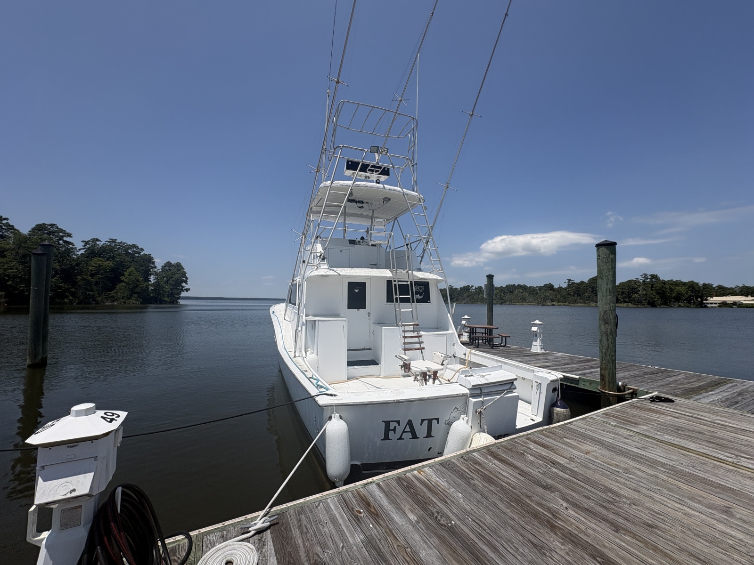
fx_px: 305
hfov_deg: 102.1
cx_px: 377
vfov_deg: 85.7
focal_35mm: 14
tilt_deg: +5.3
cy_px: 282
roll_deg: -0.1
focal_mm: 2.22
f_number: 2.2
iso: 40
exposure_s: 1/4630
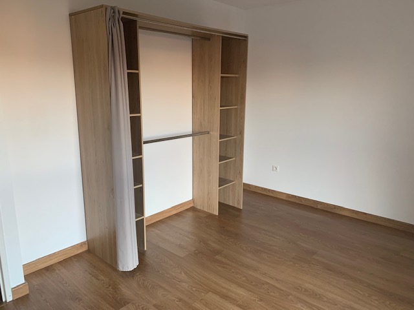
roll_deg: -0.8
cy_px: 155
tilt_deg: -11.8
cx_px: 207
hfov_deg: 67.3
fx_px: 311
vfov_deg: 53.1
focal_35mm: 26
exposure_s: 1/60
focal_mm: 4.25
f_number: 1.8
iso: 125
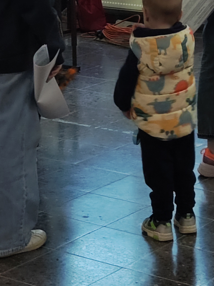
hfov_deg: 10.4
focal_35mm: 143
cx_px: 85
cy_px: -106
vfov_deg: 13.2
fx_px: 1178
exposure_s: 1/100
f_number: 1.88
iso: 264
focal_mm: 5.59
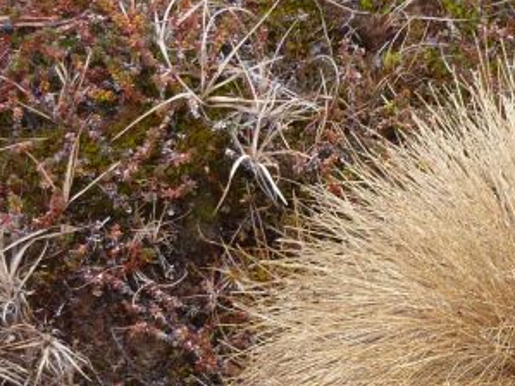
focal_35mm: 107
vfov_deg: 13.6
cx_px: 603
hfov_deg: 17.6
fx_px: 1591
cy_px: 420
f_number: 3.6
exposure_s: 1/50
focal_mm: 6.5
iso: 80
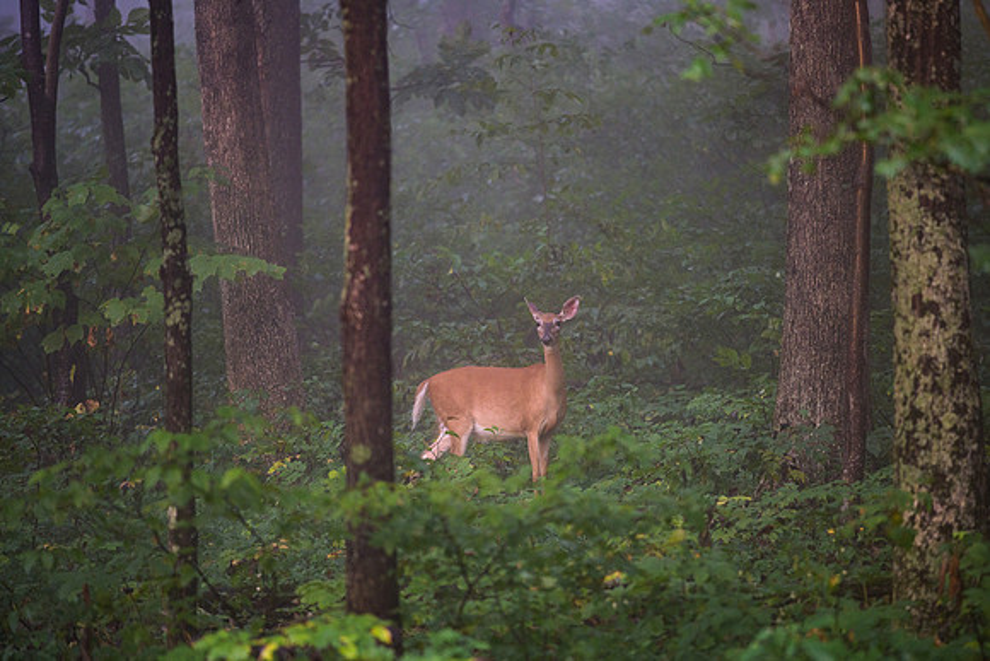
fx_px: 5689
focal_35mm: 207
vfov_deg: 6.6
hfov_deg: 9.9
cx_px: 512
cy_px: 340
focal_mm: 200
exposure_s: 1/80
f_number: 4
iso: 800
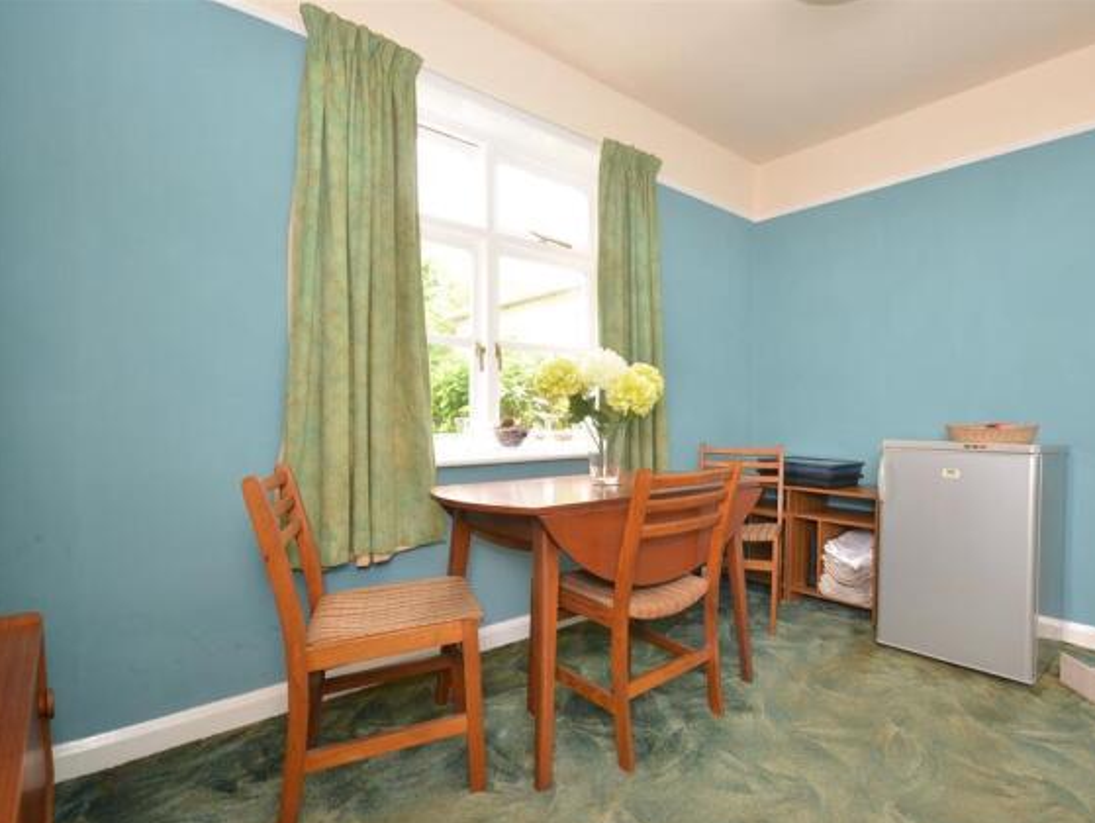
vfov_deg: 70.0
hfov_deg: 85.3
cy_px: 423
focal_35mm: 19
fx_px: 588
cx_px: 635
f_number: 8
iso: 500
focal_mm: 11
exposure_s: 1/25
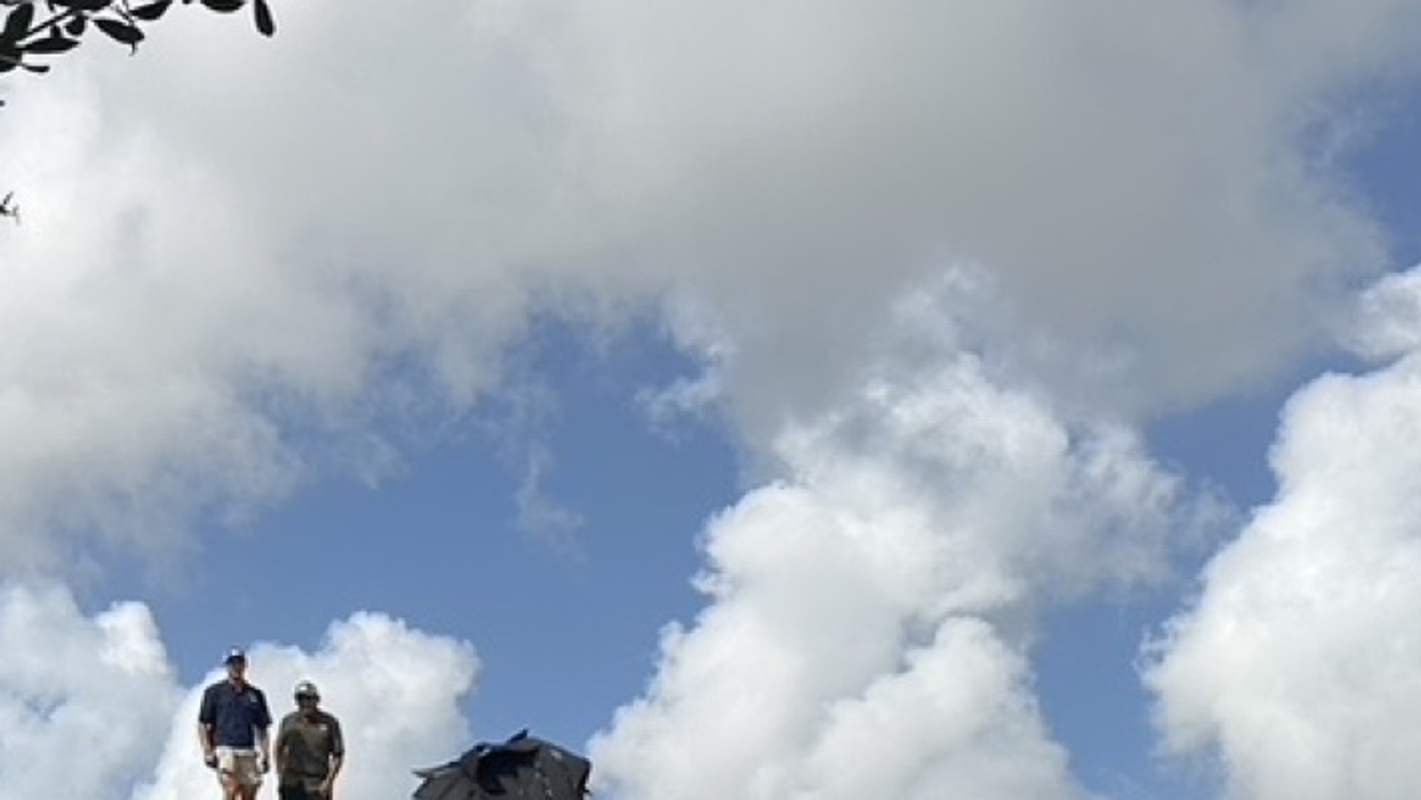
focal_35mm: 59
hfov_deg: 34.7
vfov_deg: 20.2
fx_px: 2223
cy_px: 640
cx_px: 367
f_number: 1.78
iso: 80
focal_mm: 6.86
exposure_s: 1/8929
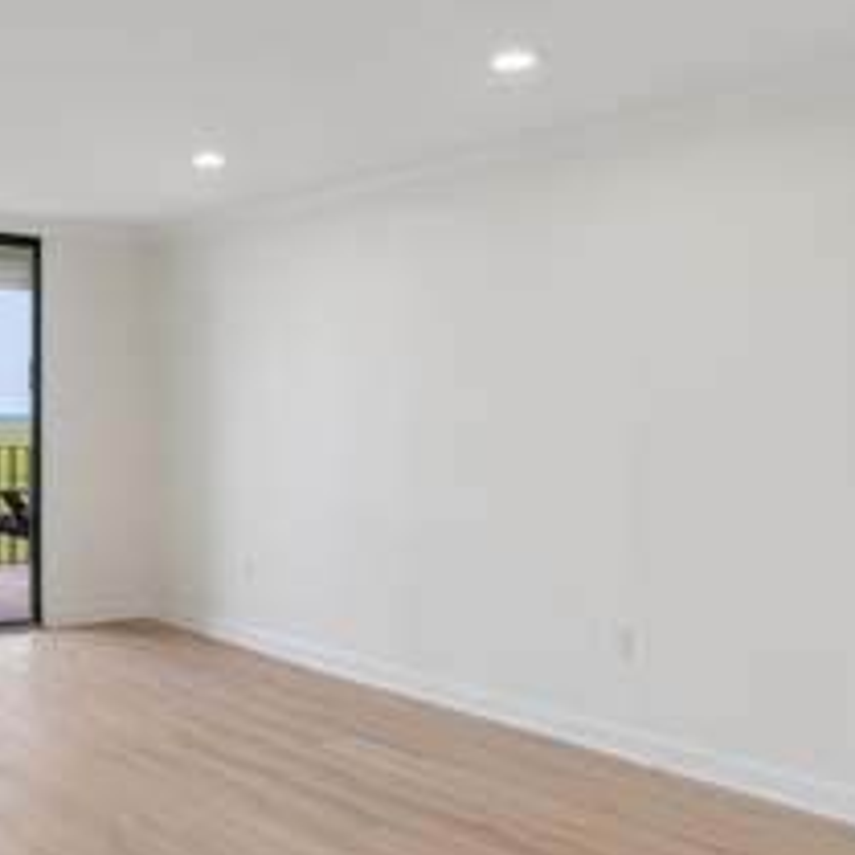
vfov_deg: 40.9
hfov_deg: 39.9
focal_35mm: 41
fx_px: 1146
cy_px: 421
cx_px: 225
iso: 250
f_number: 8
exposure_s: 1/80
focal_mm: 21
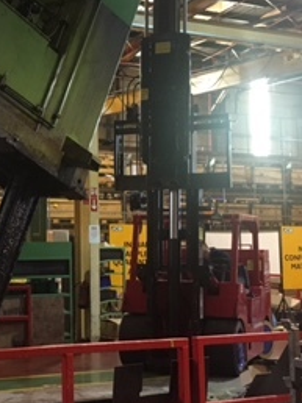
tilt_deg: +4.9
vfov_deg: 27.0
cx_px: -20
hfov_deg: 19.6
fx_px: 839
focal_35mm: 72
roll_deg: -0.1
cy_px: 166
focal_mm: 4.15
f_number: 2.2
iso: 200
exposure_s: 1/33
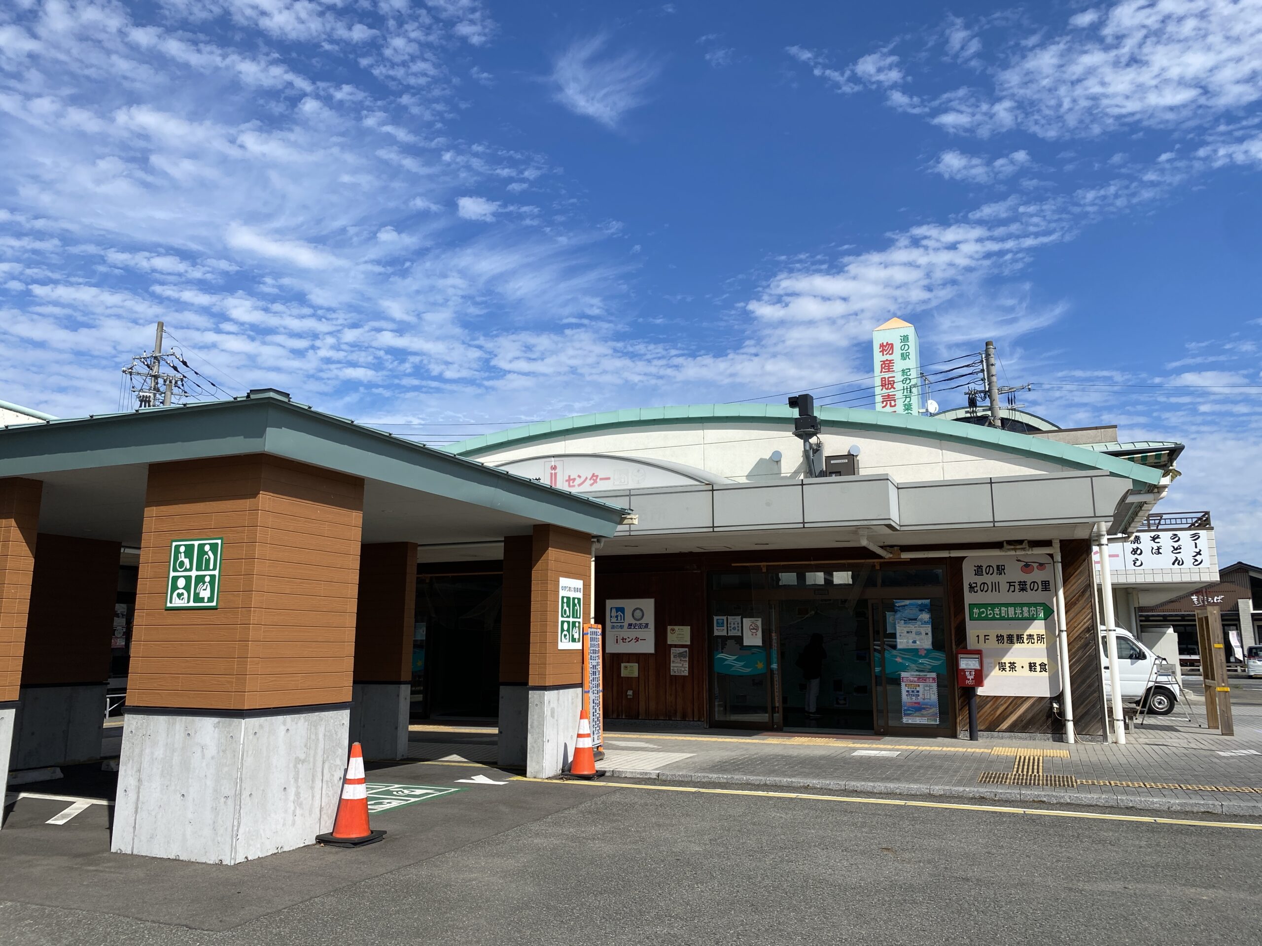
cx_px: 631
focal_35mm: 26
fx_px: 948
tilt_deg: +10.6
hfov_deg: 67.3
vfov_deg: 53.1
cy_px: 473
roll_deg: -1.2
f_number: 1.8
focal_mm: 4.25
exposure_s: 1/3610
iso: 32
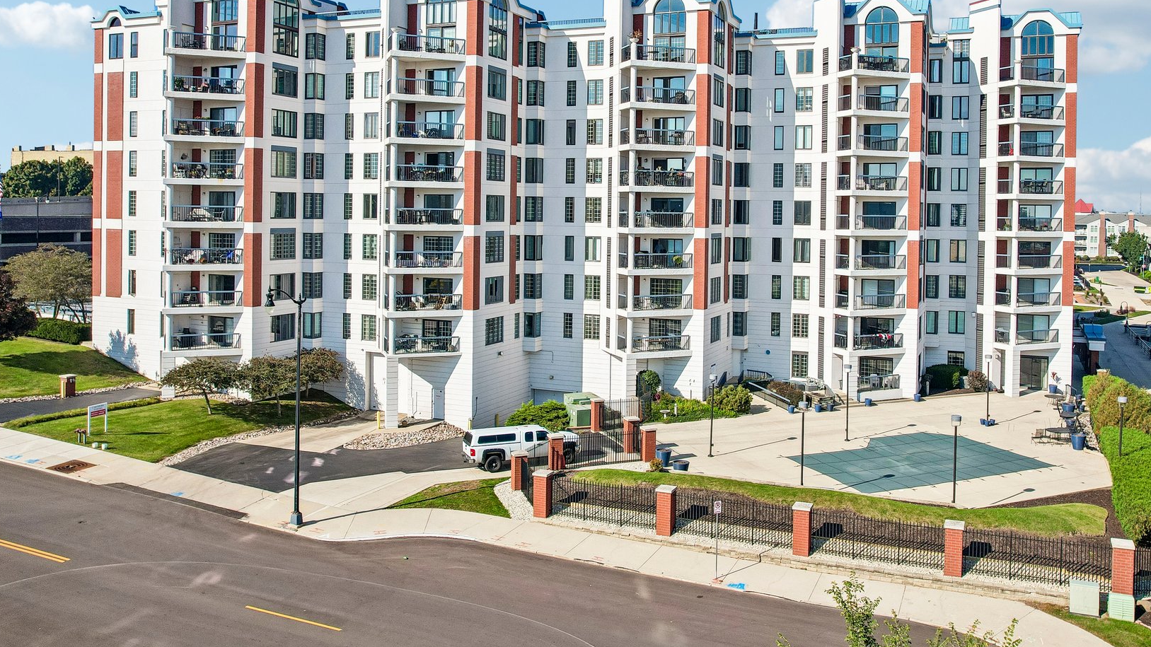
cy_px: 215
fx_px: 885
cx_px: 657
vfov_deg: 39.7
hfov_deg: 65.8
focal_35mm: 29
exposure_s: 1/2000
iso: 100
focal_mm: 8.4
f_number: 2.8
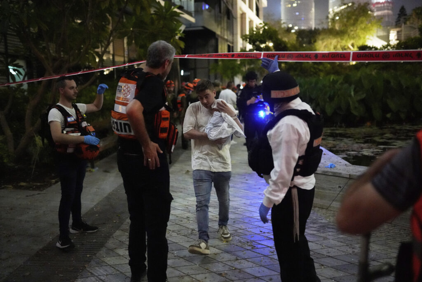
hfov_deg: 54.4
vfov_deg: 37.9
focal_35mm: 35
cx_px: 211
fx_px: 410
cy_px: 141
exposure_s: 1/160
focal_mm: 35
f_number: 1.6
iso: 16000
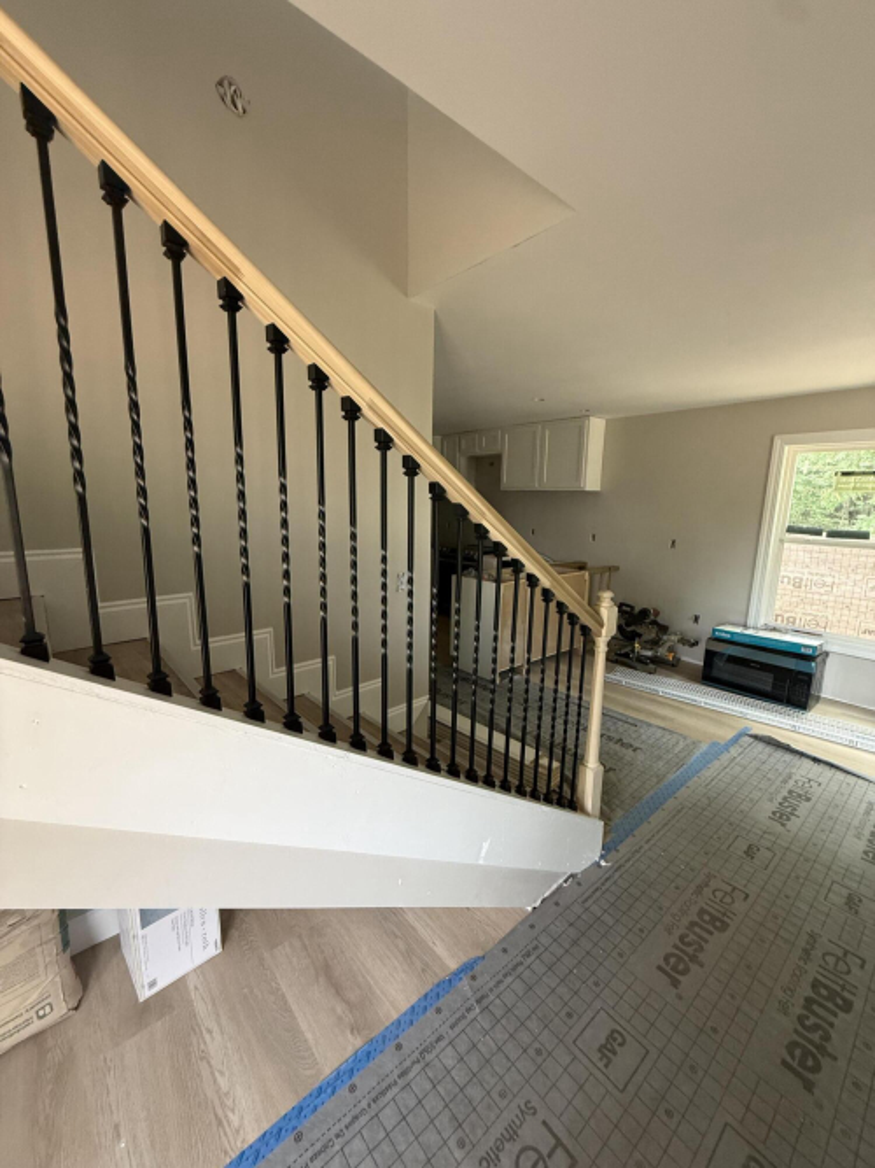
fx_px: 472
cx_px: 438
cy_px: 584
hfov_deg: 85.7
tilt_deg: -9.9
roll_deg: -1.0
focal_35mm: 14
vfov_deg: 102.1
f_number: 2.2
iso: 320
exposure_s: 1/92
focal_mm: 2.22
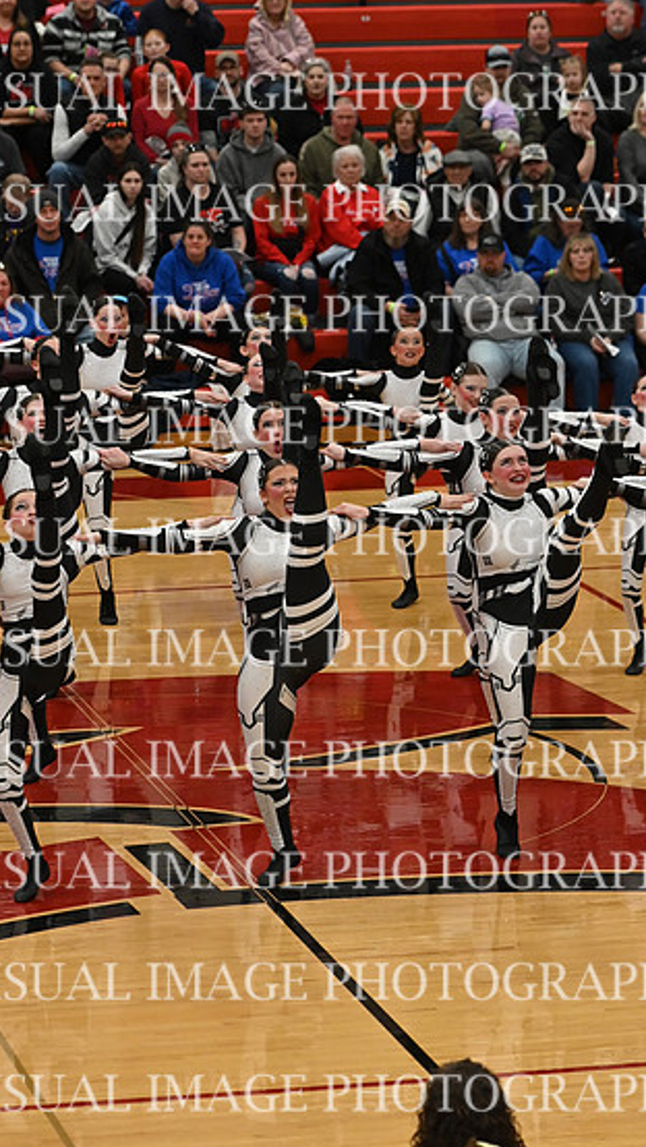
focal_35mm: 148
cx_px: 310
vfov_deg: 14.5
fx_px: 4503
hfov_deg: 8.2
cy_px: 592
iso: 3200
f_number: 4
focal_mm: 90
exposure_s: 1/400
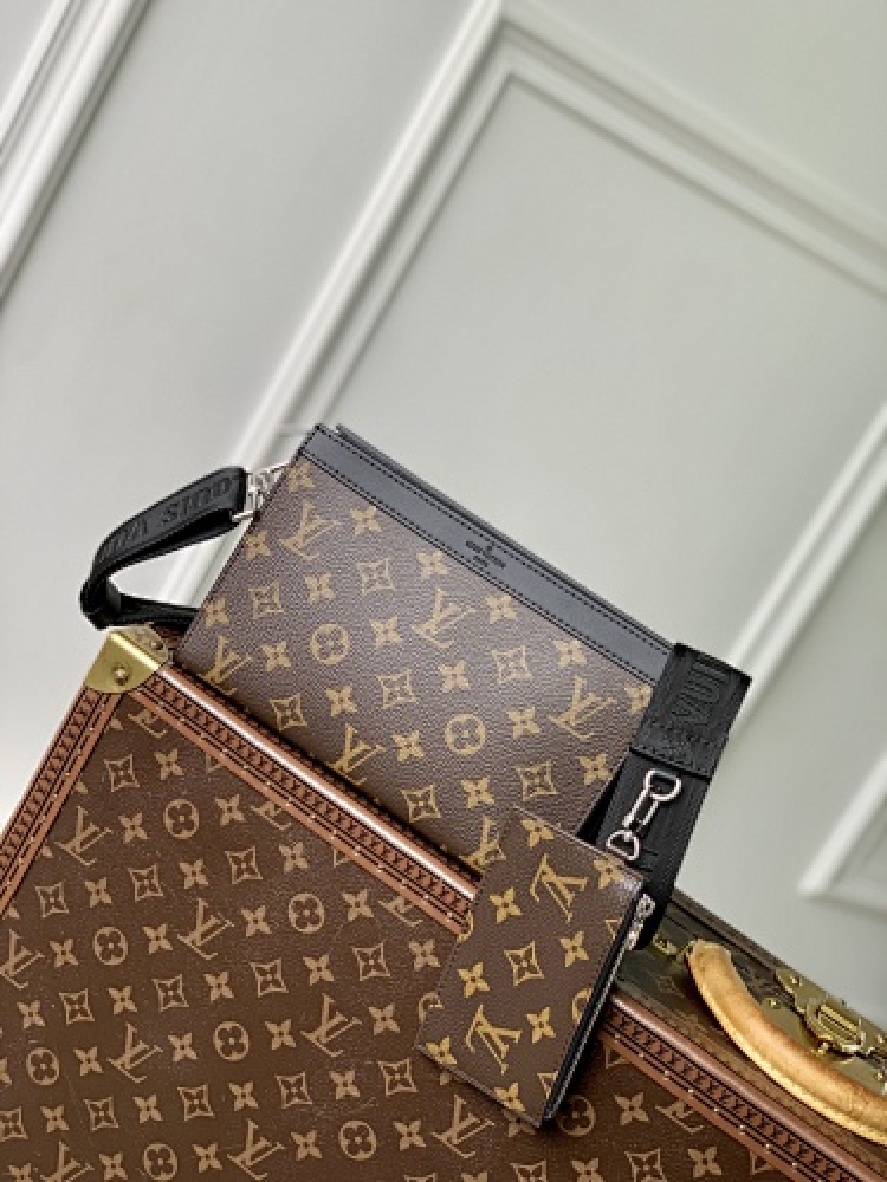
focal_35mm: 52
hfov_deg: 28.0
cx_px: 444
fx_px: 1777
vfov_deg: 36.8
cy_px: 591
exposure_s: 1/122
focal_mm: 6
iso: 20
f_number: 2.4
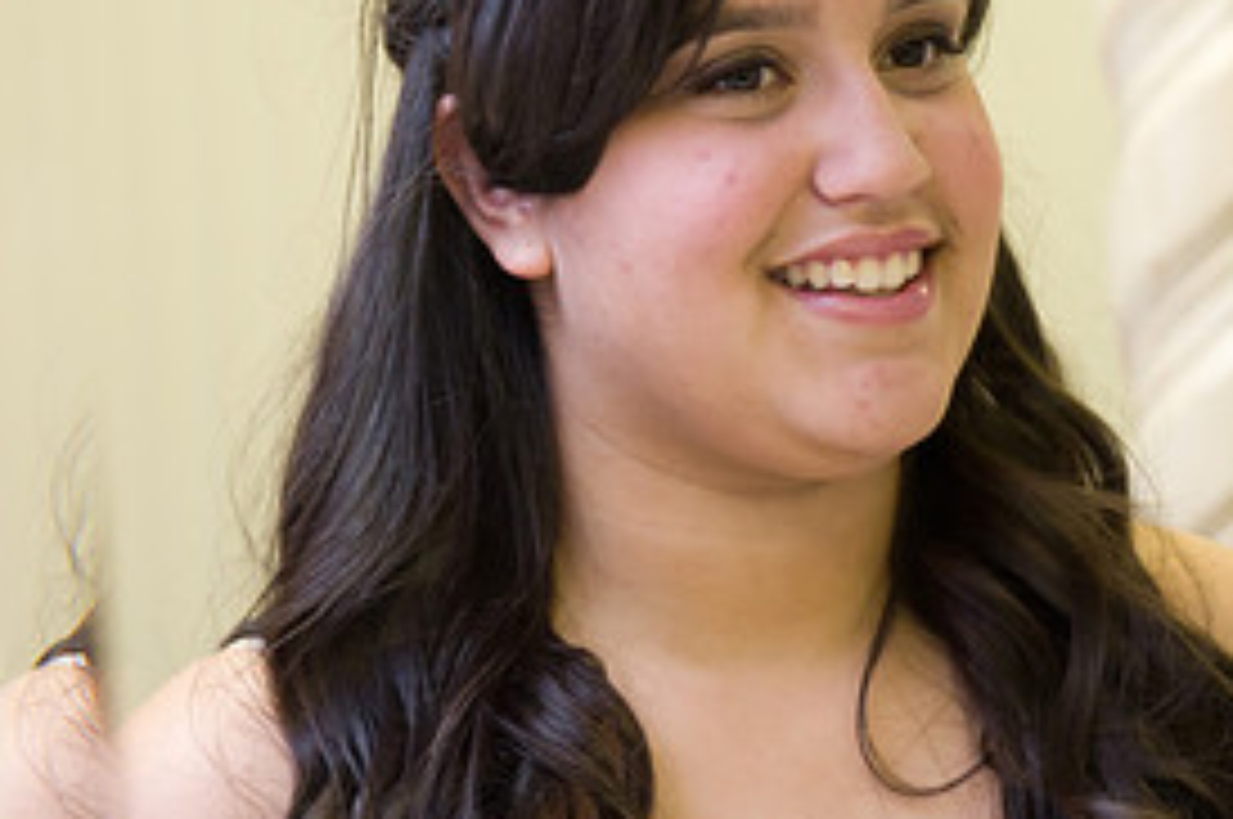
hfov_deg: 16.1
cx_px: 900
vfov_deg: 10.8
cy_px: 351
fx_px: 4345
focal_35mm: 127
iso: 1600
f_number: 4
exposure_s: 1/125
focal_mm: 60
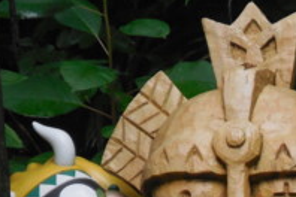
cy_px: 248
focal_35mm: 773
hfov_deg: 2.7
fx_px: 6355
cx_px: 287
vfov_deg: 1.8
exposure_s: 1/200
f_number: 6.3
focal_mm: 54
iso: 800
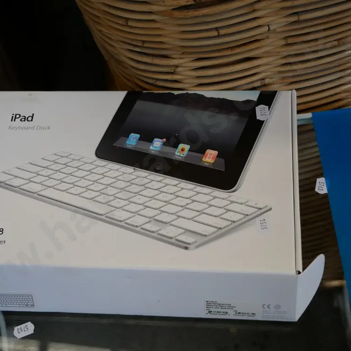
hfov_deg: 28.5
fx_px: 688
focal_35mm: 60
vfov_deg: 28.6
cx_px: 138
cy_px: 177
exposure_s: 1/60
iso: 250
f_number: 4.5
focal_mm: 25
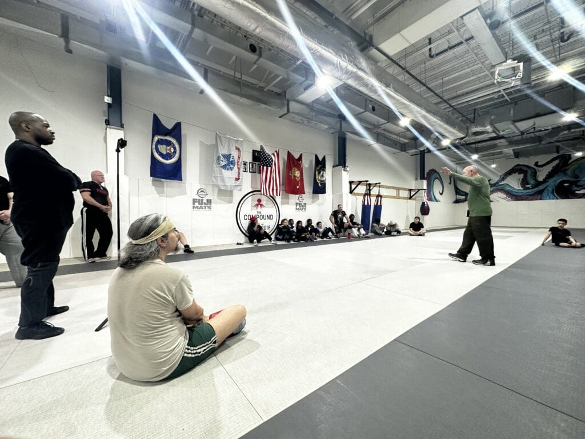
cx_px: 292
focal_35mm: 14
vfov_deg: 85.7
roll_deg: -0.1
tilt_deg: -0.6
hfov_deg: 102.1
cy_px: 220
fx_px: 237
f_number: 2.2
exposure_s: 1/60
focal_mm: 2.22
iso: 160
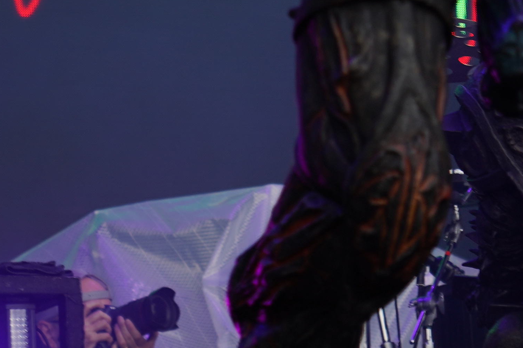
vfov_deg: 4.5
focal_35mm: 304
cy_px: -331
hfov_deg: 6.8
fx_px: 4416
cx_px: 535
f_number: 4.5
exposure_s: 1/100
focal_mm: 76
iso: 100
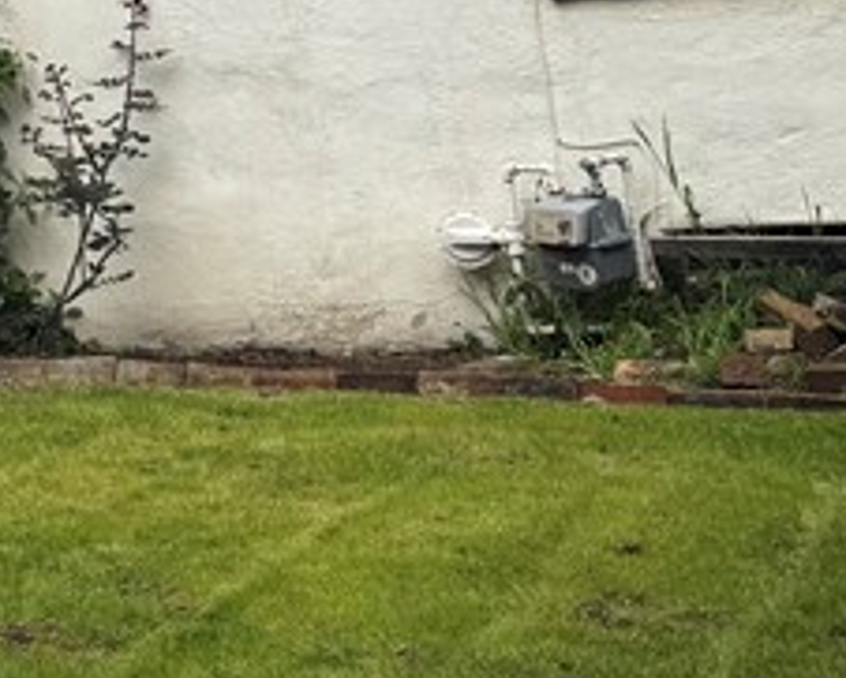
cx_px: -839
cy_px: -270
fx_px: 2655
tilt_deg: +6.2
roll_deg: +5.8
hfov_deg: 14.9
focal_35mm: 106
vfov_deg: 13.8
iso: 80
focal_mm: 6.76
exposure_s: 1/2801
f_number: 1.78
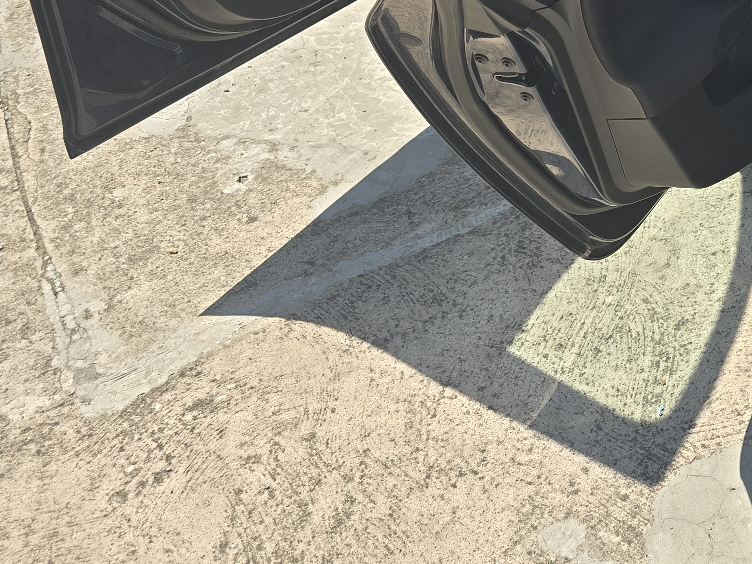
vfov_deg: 24.0
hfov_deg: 30.2
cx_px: 828
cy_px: -56
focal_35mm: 57
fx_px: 1238
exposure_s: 1/427
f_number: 1.7
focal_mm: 6.3
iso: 12
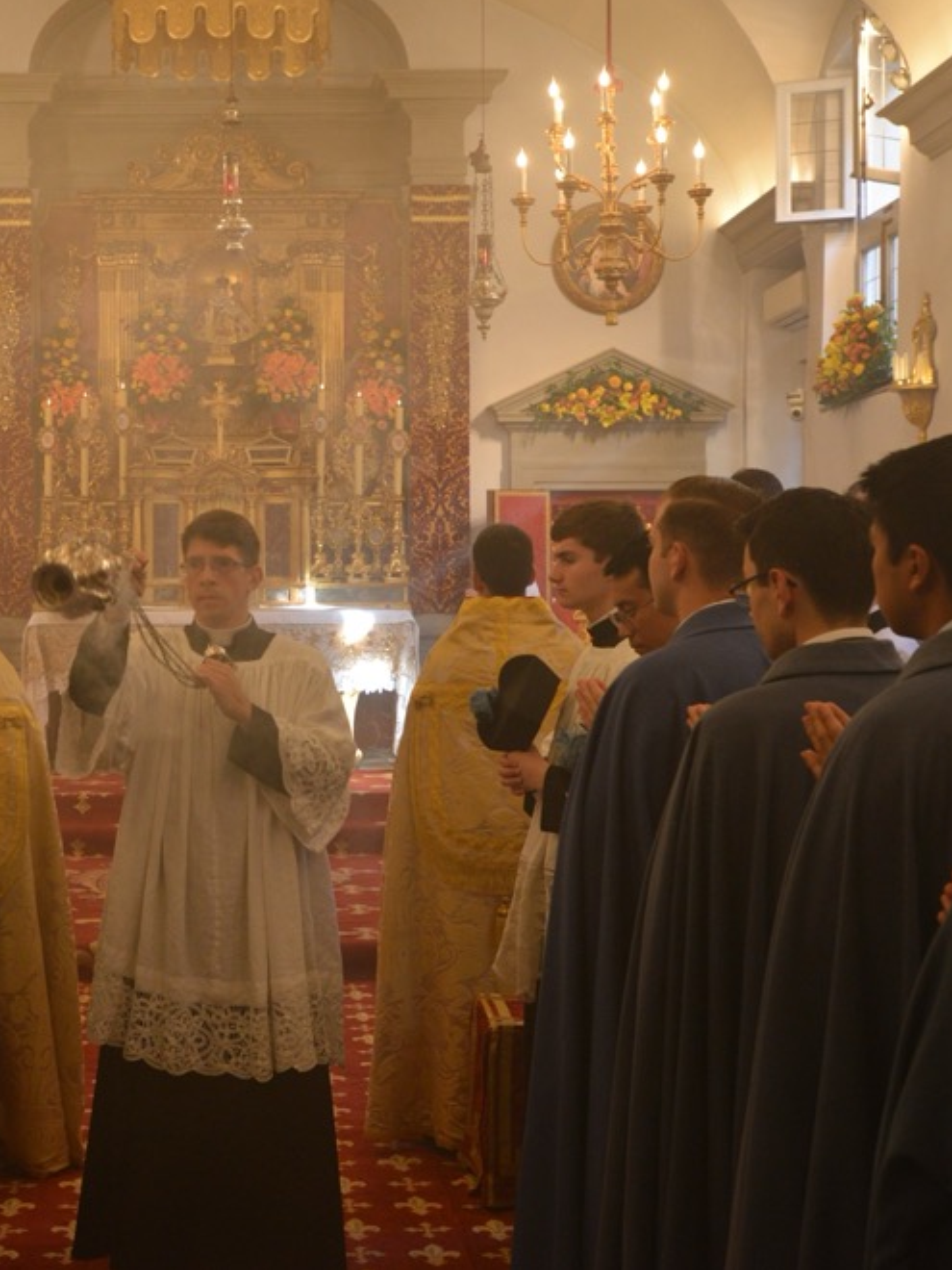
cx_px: 238
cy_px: 631
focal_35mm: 51
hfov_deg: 28.2
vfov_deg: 37.5
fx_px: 1870
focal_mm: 35
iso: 1600
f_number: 6.3
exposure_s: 1/160
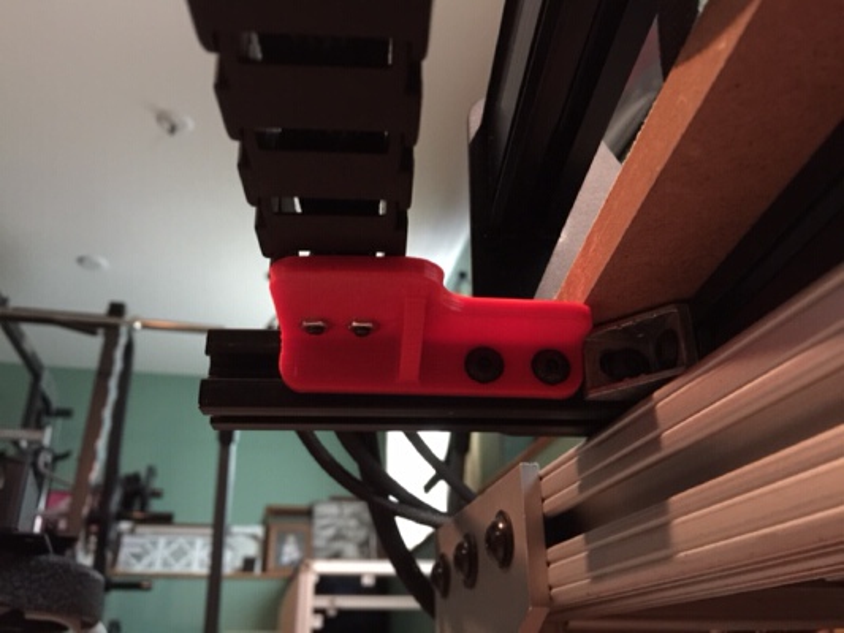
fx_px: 707
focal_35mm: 29
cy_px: 316
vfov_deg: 48.2
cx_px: 422
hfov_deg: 61.6
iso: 160
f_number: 2.2
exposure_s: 1/4
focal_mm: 4.15
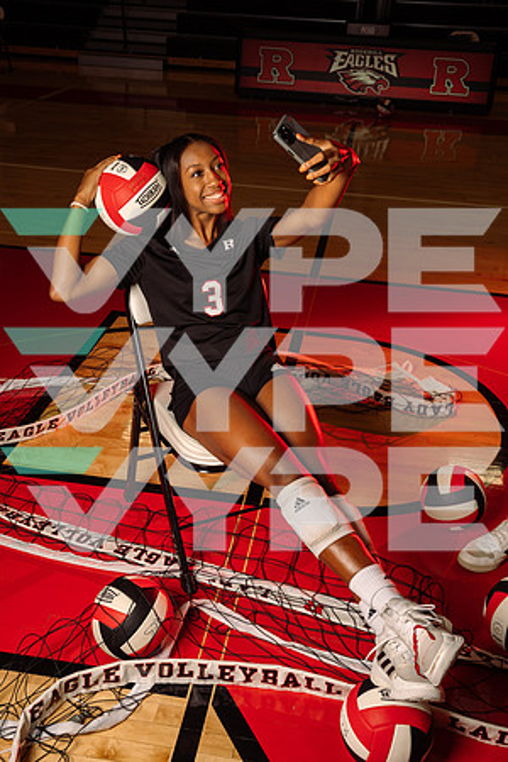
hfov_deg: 34.2
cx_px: 254
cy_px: 381
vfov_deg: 49.6
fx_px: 825
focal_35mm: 39
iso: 160
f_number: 8
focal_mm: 39
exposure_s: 1/250
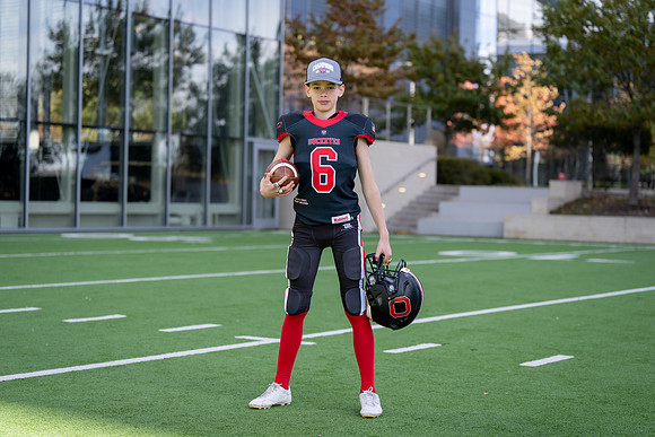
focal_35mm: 70
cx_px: 328
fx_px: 1274
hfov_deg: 28.8
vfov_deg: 19.5
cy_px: 218
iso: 100
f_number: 2.8
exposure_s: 1/500
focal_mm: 70
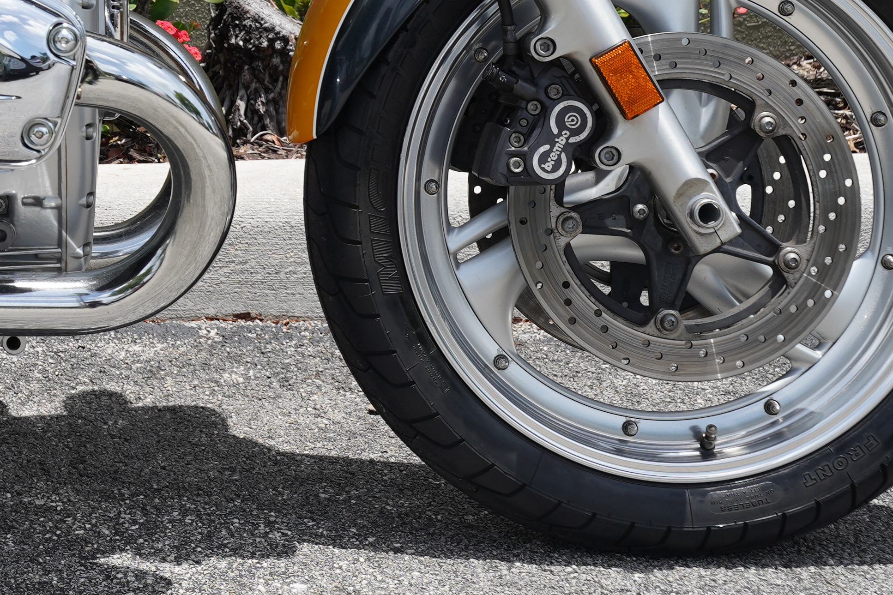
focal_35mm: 122
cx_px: -318
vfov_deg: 11.0
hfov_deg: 15.8
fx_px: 3024
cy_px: -177
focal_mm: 39.3
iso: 100
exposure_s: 1/400
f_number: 6.3
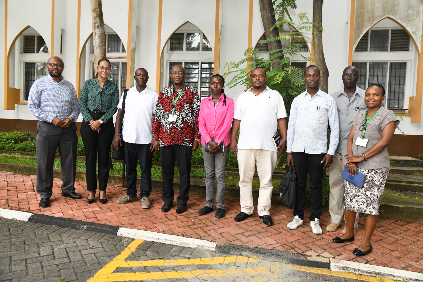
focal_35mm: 30
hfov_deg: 61.9
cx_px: 212
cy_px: 141
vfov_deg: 43.6
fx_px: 352
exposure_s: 1/400
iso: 2500
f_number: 6.3
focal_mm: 30
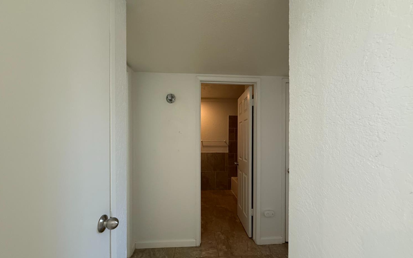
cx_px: 207
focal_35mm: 15
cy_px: 143
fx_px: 169
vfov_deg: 74.5
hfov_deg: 101.5
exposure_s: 1/60
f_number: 2.2
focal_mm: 2.22
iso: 400
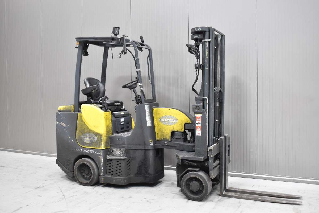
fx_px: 319
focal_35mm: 36
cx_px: 160
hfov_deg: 53.1
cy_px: 106
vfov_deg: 36.9
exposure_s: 1/25
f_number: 4.5
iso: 1600
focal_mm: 24
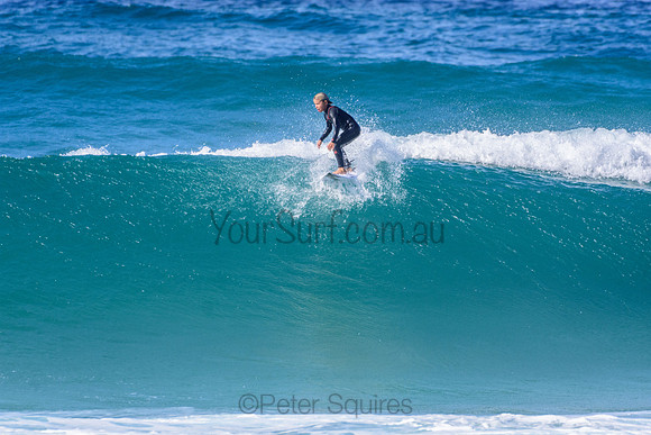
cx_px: 326
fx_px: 13565
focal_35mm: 750
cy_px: 218
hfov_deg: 2.7
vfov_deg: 1.8
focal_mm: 500
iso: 450
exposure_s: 1/2000
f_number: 5.6
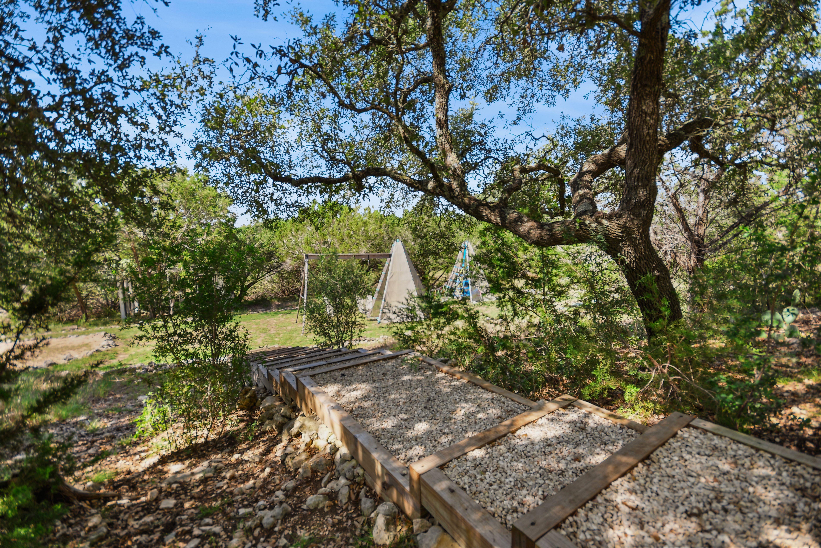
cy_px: 274
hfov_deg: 100.4
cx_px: 410
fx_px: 342
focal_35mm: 15
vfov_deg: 77.4
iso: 125
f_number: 5.6
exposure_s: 1/40
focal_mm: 10
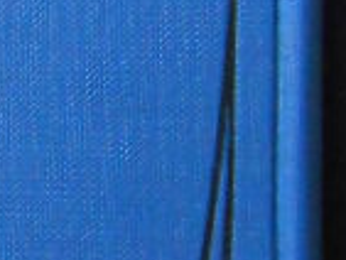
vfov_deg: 10.6
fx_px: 1361
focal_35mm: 136
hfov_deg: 13.5
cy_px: -93
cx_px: -191
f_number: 3.8
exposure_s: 1/20
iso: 800
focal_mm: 5.3
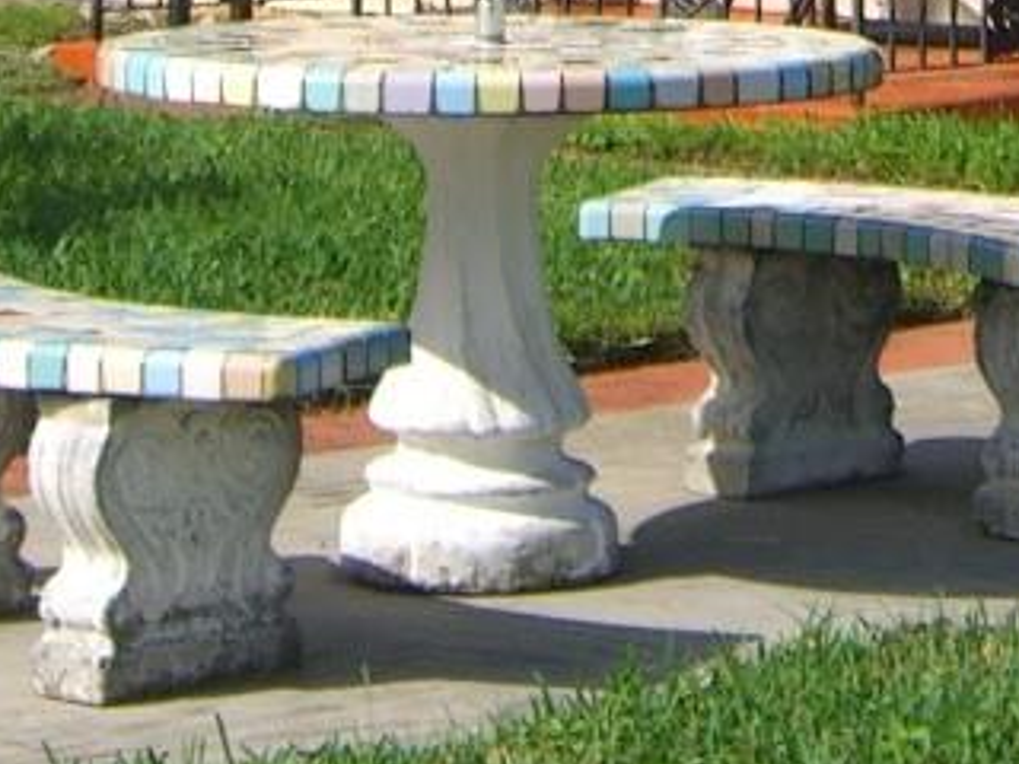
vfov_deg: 7.4
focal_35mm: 190
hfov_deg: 10.4
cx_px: 806
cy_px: -910
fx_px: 5593
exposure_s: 1/200
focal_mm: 7.9
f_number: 8
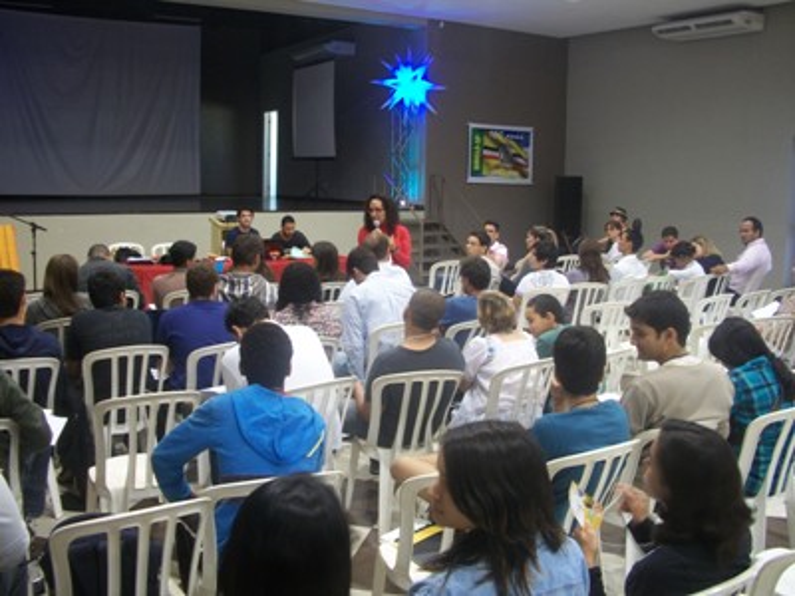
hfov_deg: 52.6
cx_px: 398
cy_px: 298
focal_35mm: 35
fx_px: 804
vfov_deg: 40.7
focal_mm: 6.3
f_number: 3.1
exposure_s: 1/6
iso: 160
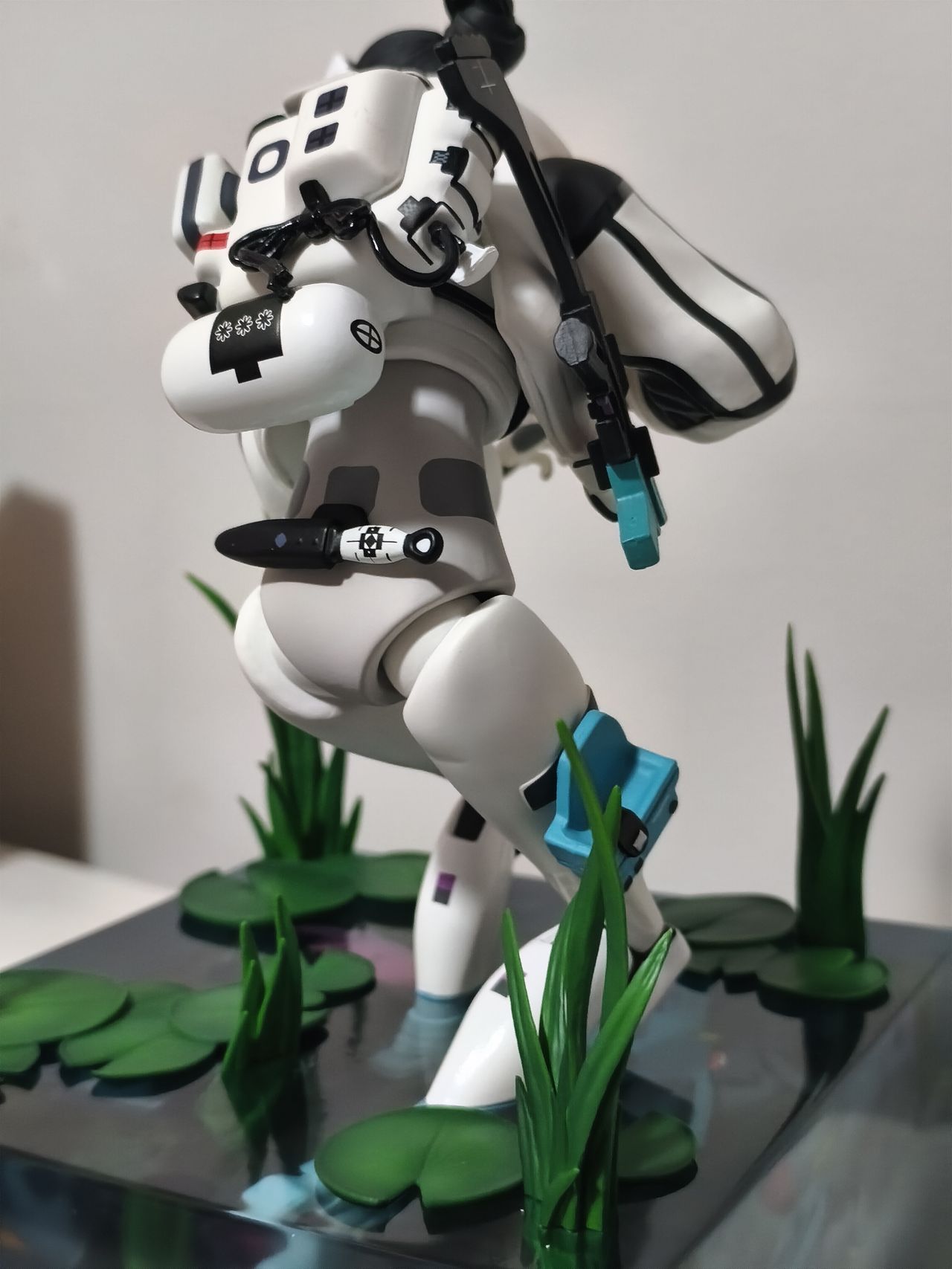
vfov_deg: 41.2
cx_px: 476
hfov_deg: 31.5
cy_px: 634
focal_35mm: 46
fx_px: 1687
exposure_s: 1/25
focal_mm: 6.14
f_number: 1.65
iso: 2000
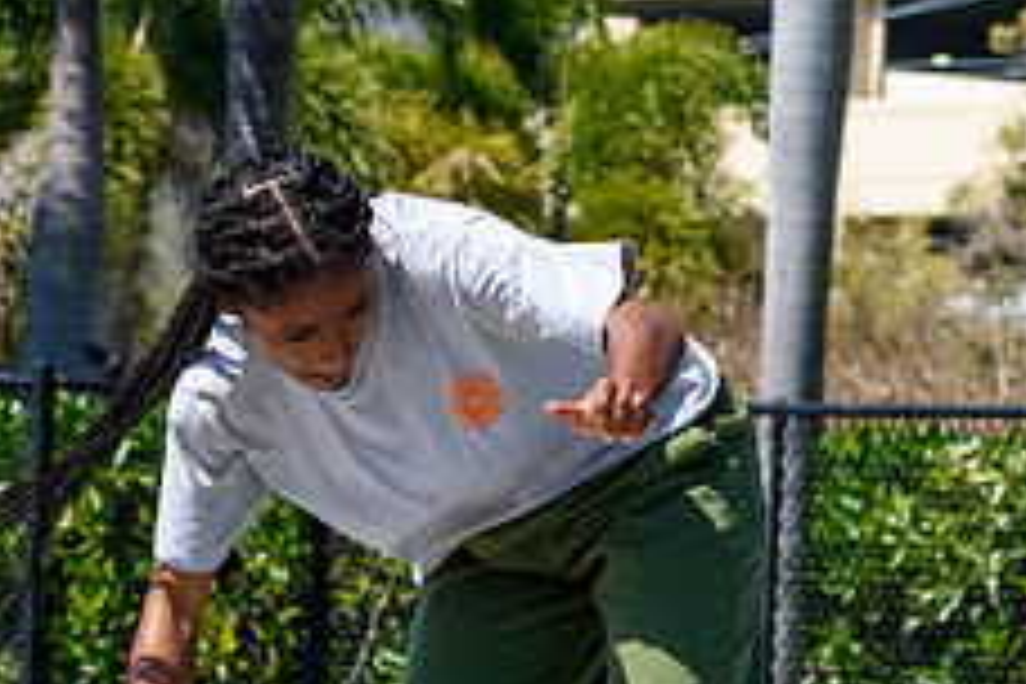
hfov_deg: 6.0
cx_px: 652
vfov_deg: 4.0
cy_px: 853
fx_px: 9803
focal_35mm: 344
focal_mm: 90
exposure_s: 1/1000
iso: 200
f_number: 8
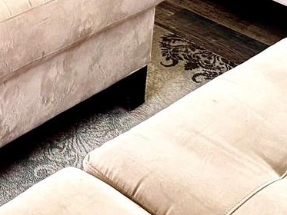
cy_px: -220
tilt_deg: -15.7
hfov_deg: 17.5
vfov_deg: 12.6
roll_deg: +2.2
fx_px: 854
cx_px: -121
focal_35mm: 103
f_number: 1.78
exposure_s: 1/60
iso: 500
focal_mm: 6.76
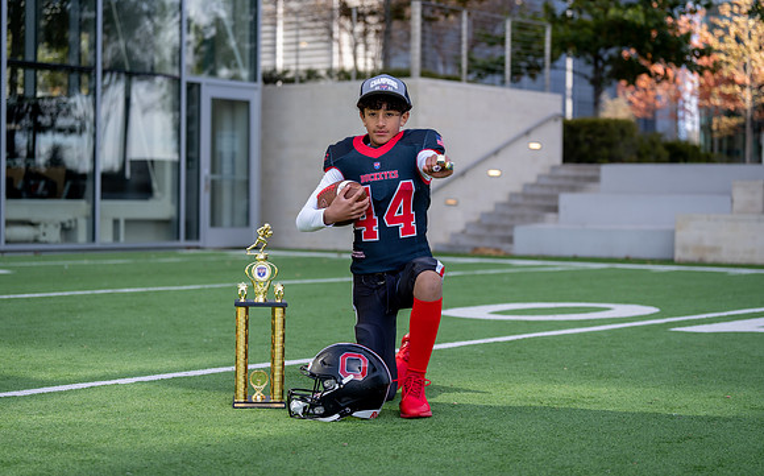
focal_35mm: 73
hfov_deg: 28.4
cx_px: 380
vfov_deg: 17.9
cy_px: 217
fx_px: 1512
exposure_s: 1/500
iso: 100
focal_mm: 70
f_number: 2.8
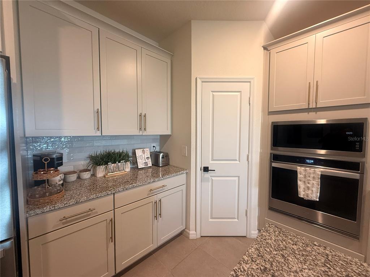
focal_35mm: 14
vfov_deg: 85.7
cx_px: 185
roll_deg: +0.1
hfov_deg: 102.1
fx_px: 150
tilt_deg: -2.4
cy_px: 138
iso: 160
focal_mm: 2.22
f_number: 2.2
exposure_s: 1/60
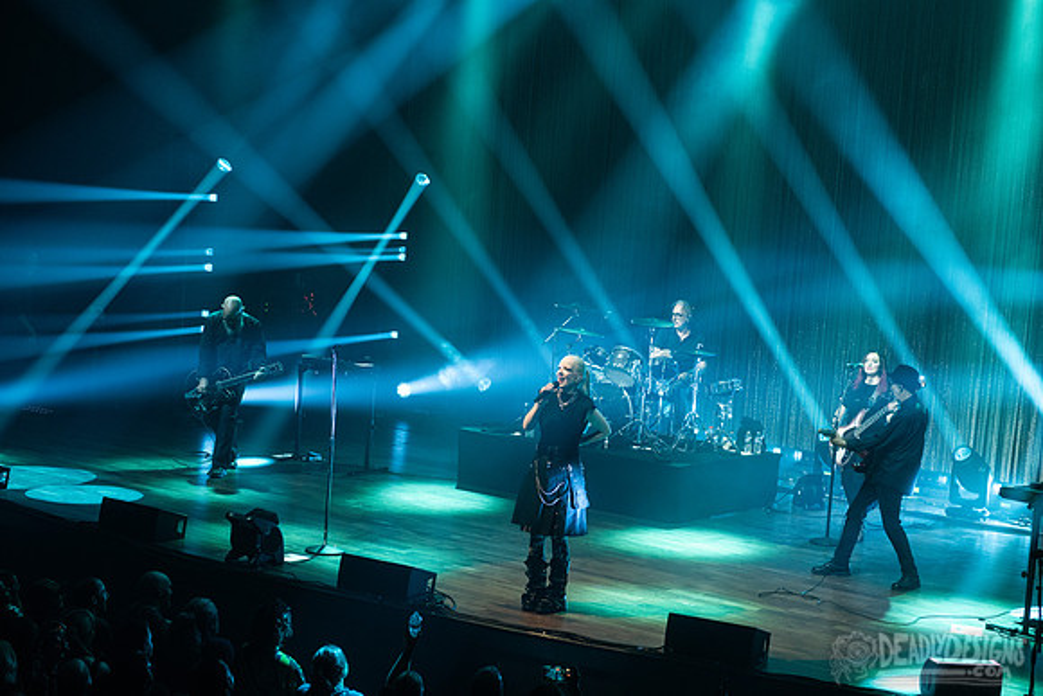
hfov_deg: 28.8
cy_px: 348
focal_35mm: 70
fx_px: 2028
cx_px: 522
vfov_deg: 19.5
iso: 2500
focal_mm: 70
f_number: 3.5
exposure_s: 1/400
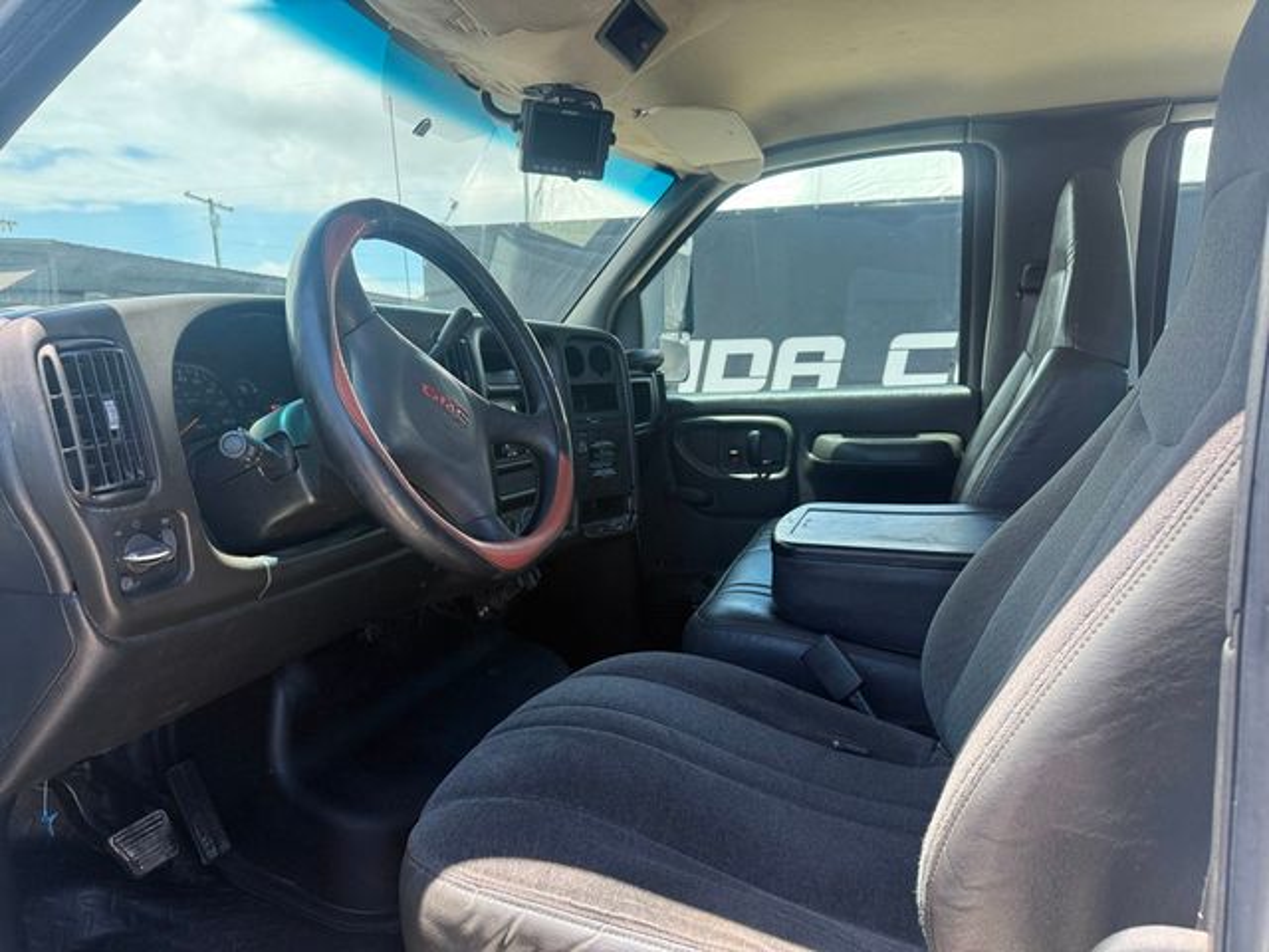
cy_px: 476
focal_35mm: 24
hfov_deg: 71.6
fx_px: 880
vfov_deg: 56.8
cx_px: 634
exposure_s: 1/780
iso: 100
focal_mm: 6.76
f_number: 1.78
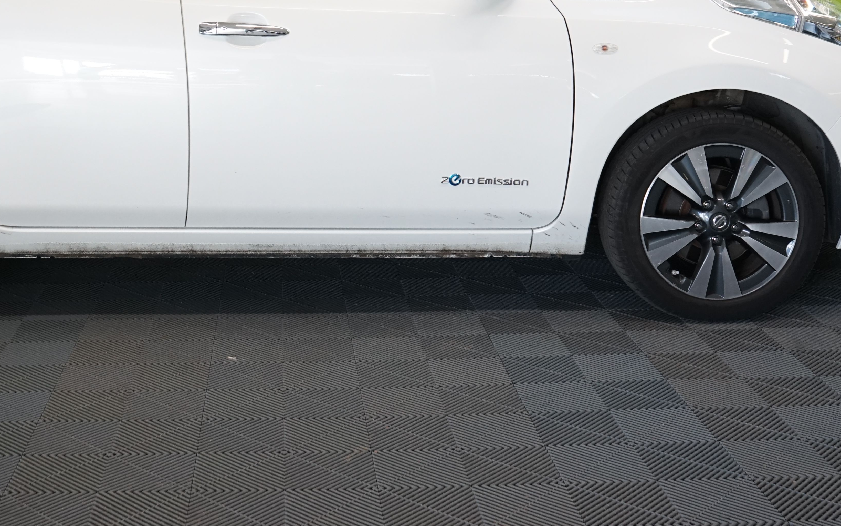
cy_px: 48
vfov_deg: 23.3
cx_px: 285
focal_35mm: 54
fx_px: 1238
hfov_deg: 37.2
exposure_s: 1/30
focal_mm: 29
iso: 1000
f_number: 7.1
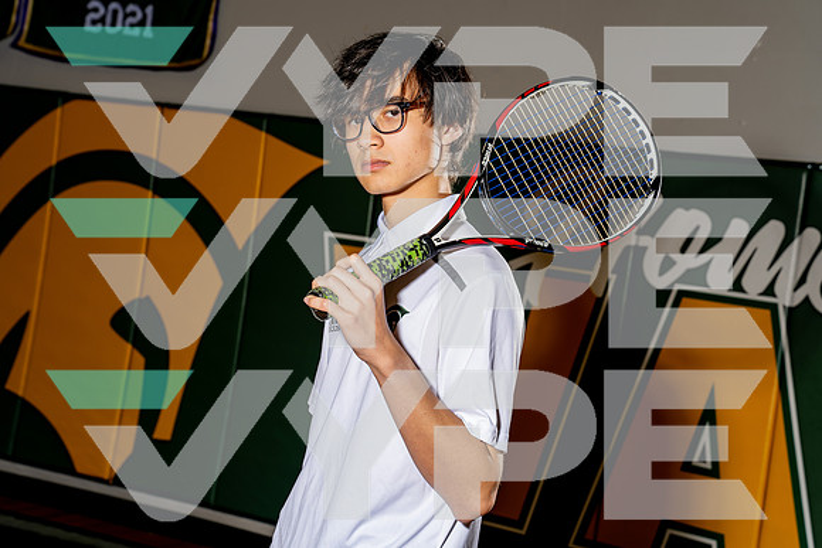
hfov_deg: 31.4
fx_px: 1462
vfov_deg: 21.3
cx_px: 411
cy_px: 274
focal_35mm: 64
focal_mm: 64
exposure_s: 1/250
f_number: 6.3
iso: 100
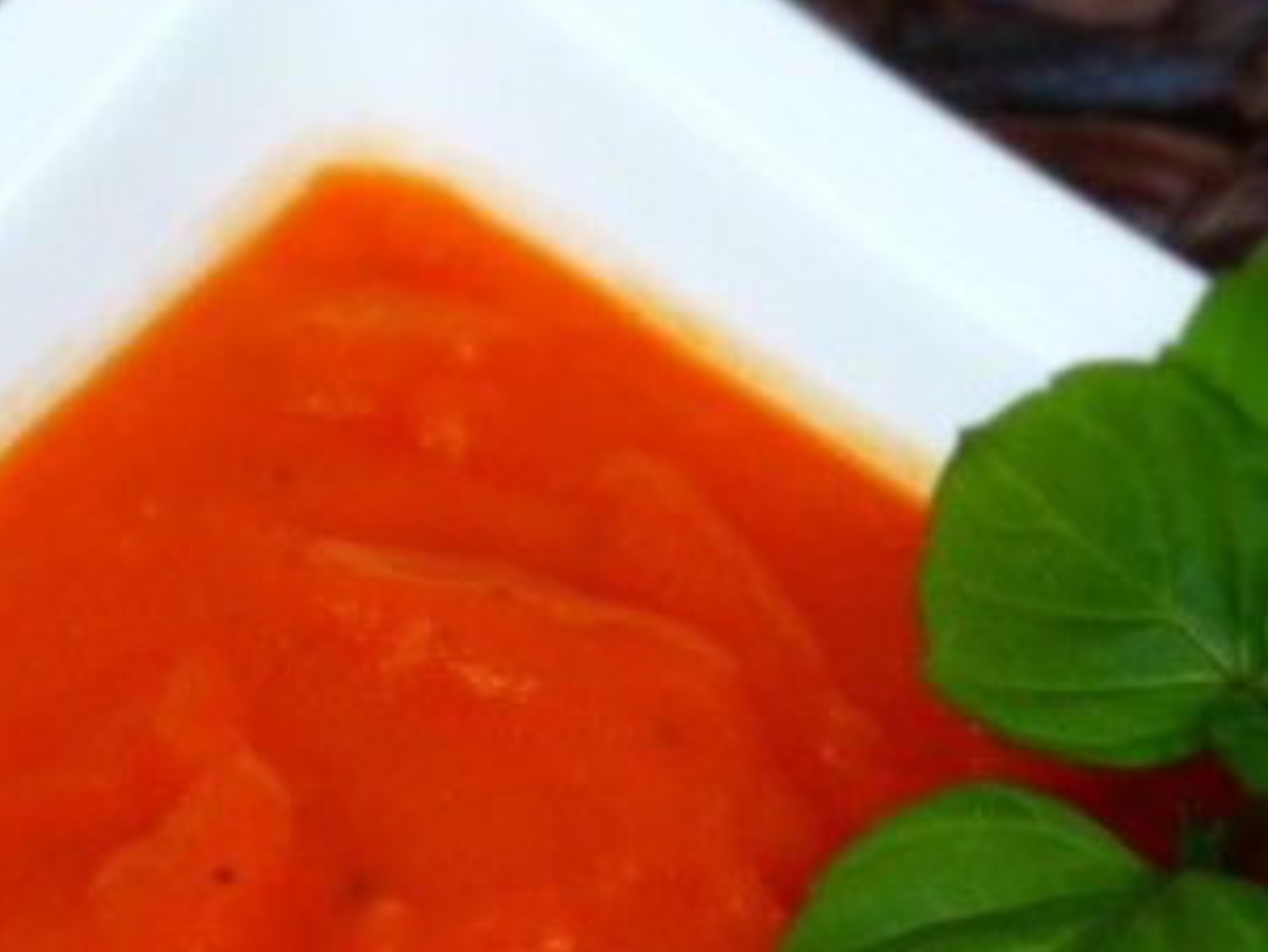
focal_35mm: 210
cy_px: 868
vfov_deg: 7.1
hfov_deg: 9.4
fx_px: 7695
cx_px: 358
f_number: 5.1
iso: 125
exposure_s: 1/60
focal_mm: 14.2
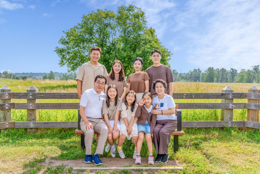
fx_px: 231
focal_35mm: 32
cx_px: 130
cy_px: 87
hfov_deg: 58.7
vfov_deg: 41.1
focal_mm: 32
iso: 100
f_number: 4
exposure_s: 1/320
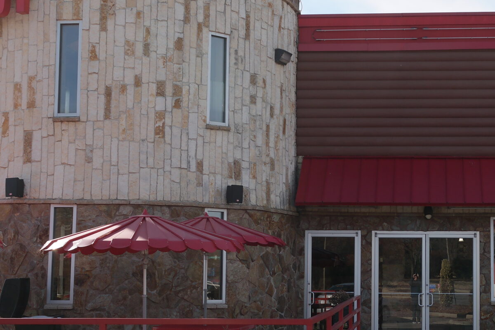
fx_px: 880
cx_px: 363
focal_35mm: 64
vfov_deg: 21.2
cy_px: 190
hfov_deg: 30.9
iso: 200
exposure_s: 1/320
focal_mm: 20
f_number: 6.3
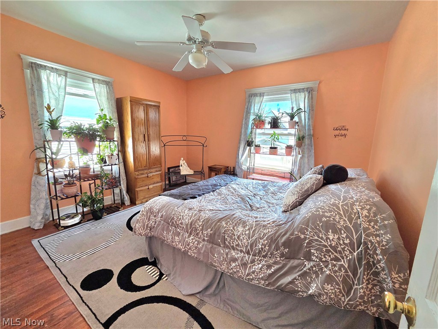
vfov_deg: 89.9
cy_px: 164
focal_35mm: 13
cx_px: 219
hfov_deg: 106.2
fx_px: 164
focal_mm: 2.2
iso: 200
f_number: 2.2
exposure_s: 1/120
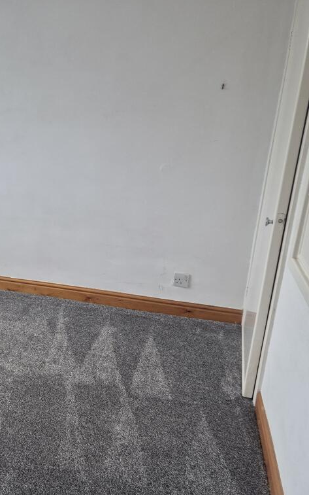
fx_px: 445
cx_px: 48
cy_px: 247
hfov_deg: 36.6
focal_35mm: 33
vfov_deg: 58.1
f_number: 1.8
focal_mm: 5.4
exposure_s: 1/100
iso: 80
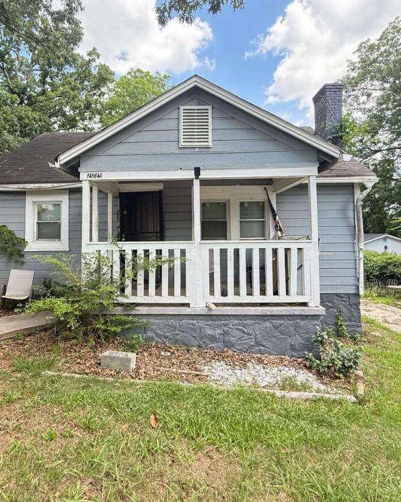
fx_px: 326
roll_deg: +0.3
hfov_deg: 63.0
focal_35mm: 22
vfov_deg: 74.7
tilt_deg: +2.6
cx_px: 182
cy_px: 218
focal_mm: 2.22
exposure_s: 1/222
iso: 64
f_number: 2.2
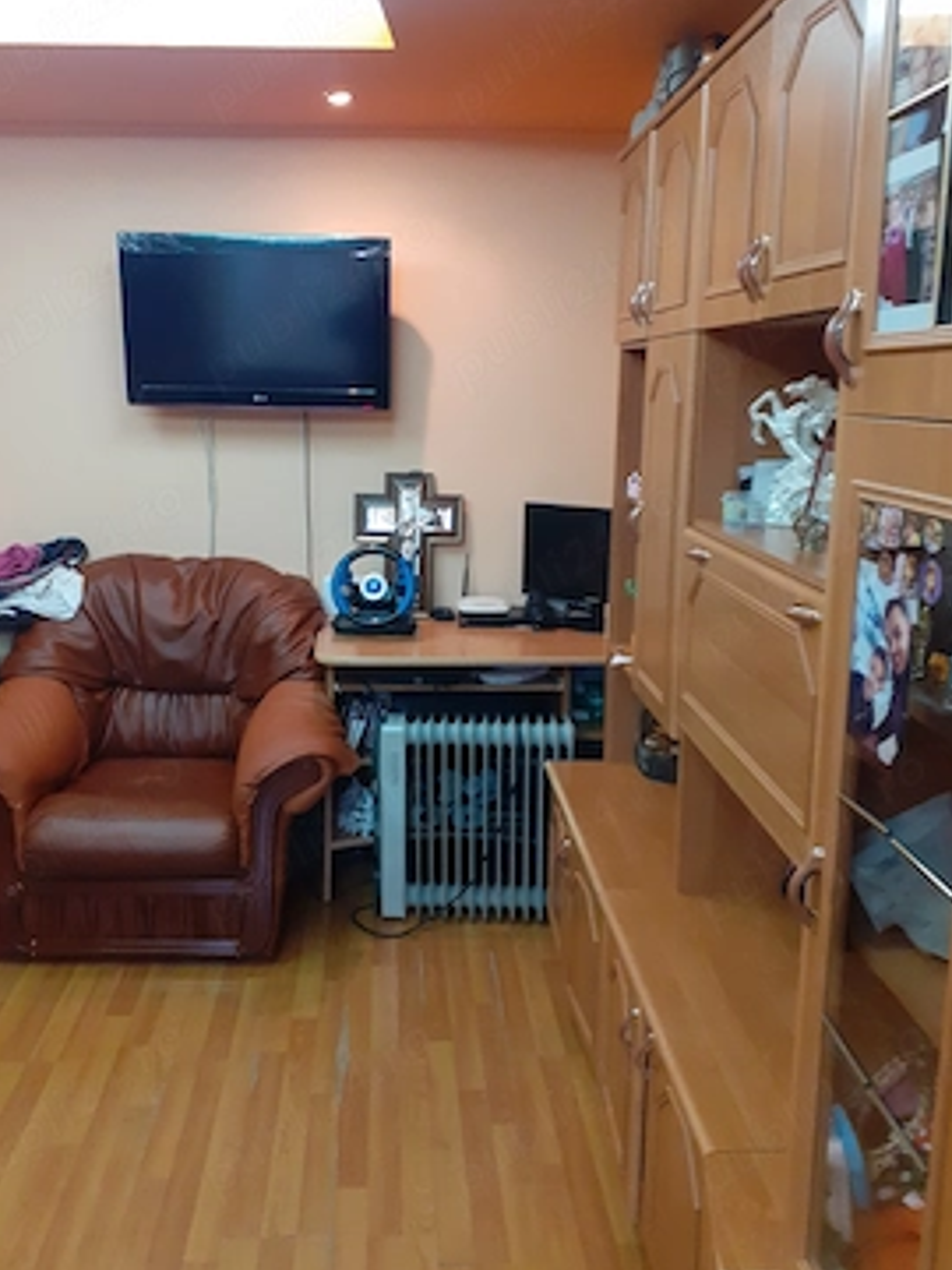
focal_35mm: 30
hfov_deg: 46.8
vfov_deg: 60.0
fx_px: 1100
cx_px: 441
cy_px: 628
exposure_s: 1/25
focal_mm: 3.6
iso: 250
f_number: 1.9
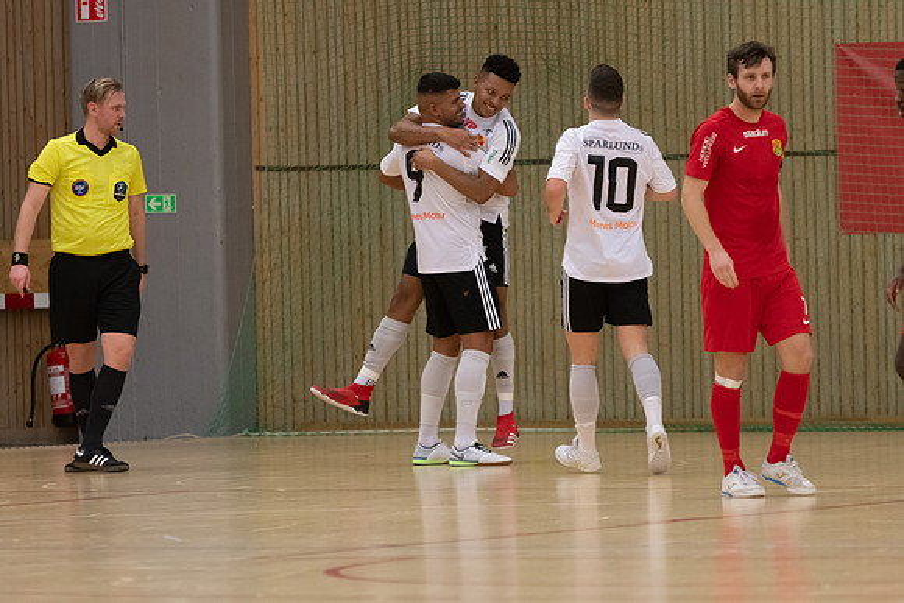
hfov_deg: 6.8
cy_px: 302
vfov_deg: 4.5
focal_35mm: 305
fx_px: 7662
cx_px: 452
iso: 1250
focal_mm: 200
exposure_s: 1/800
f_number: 3.2
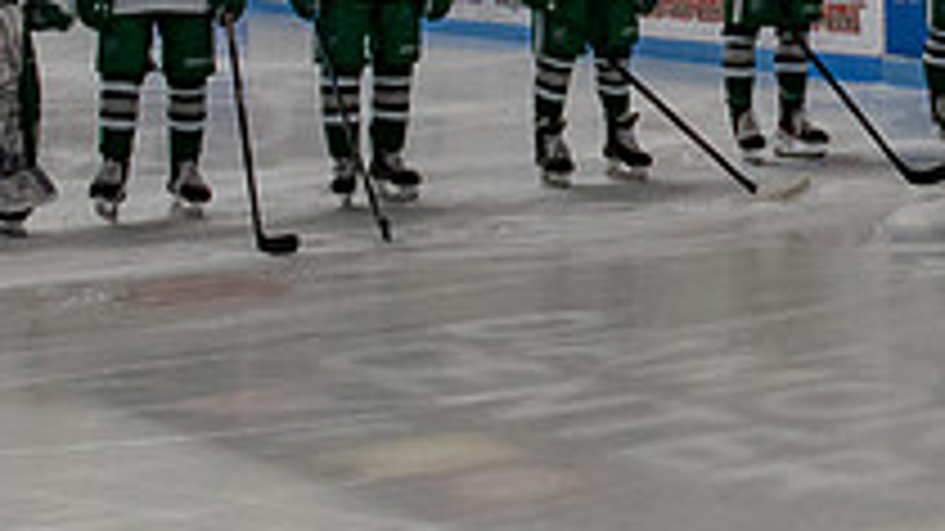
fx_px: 2881
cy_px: -148
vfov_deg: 10.3
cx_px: 967
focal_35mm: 115
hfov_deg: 18.1
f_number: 4
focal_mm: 24
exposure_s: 1/250
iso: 1250
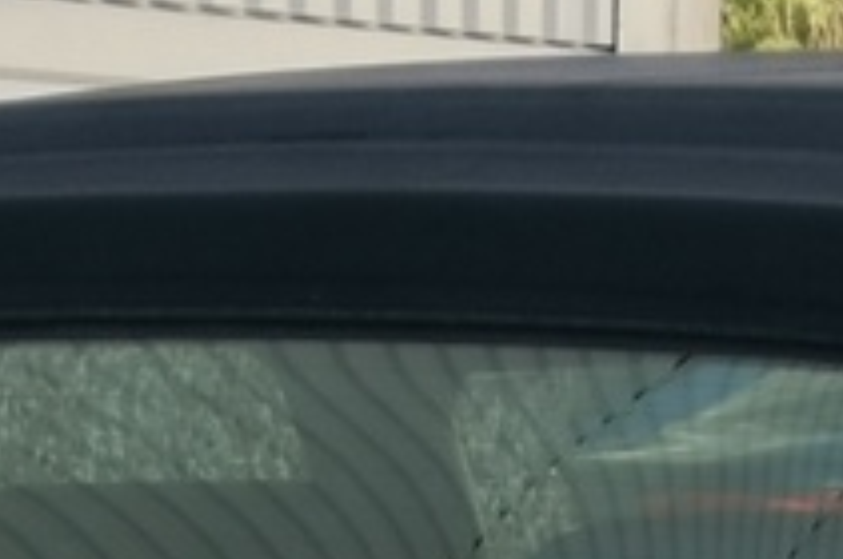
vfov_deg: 4.1
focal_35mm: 308
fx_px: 7201
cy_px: 2276
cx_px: -80
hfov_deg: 6.7
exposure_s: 1/288
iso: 50
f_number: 1.8
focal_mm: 5.58
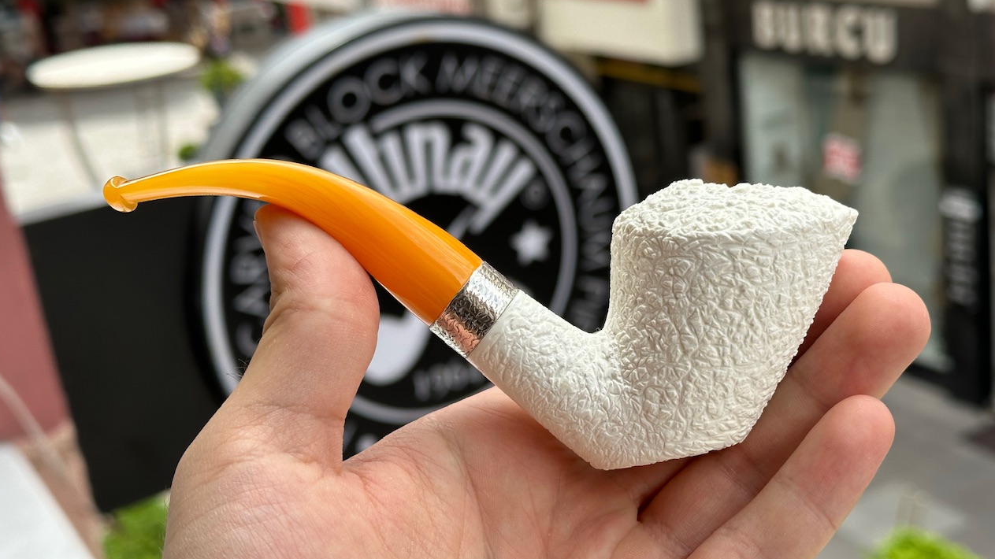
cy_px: 275
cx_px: 498
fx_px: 1398
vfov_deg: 22.6
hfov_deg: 39.2
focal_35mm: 53
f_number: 1.78
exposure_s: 1/1497
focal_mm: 6.86
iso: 64
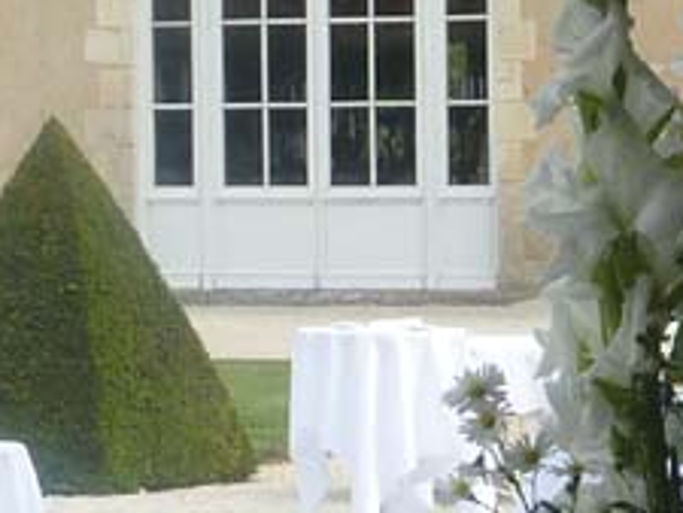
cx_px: 622
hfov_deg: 8.8
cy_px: 316
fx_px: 4422
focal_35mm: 224
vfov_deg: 6.6
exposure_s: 1/640
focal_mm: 5.7
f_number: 3.5
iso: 80
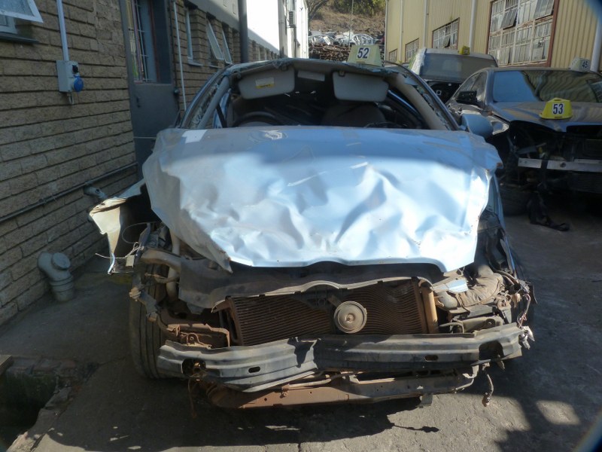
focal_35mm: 25
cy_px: 226
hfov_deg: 69.4
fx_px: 435
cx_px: 301
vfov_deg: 54.9
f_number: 5
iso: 125
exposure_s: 1/200
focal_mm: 4.5
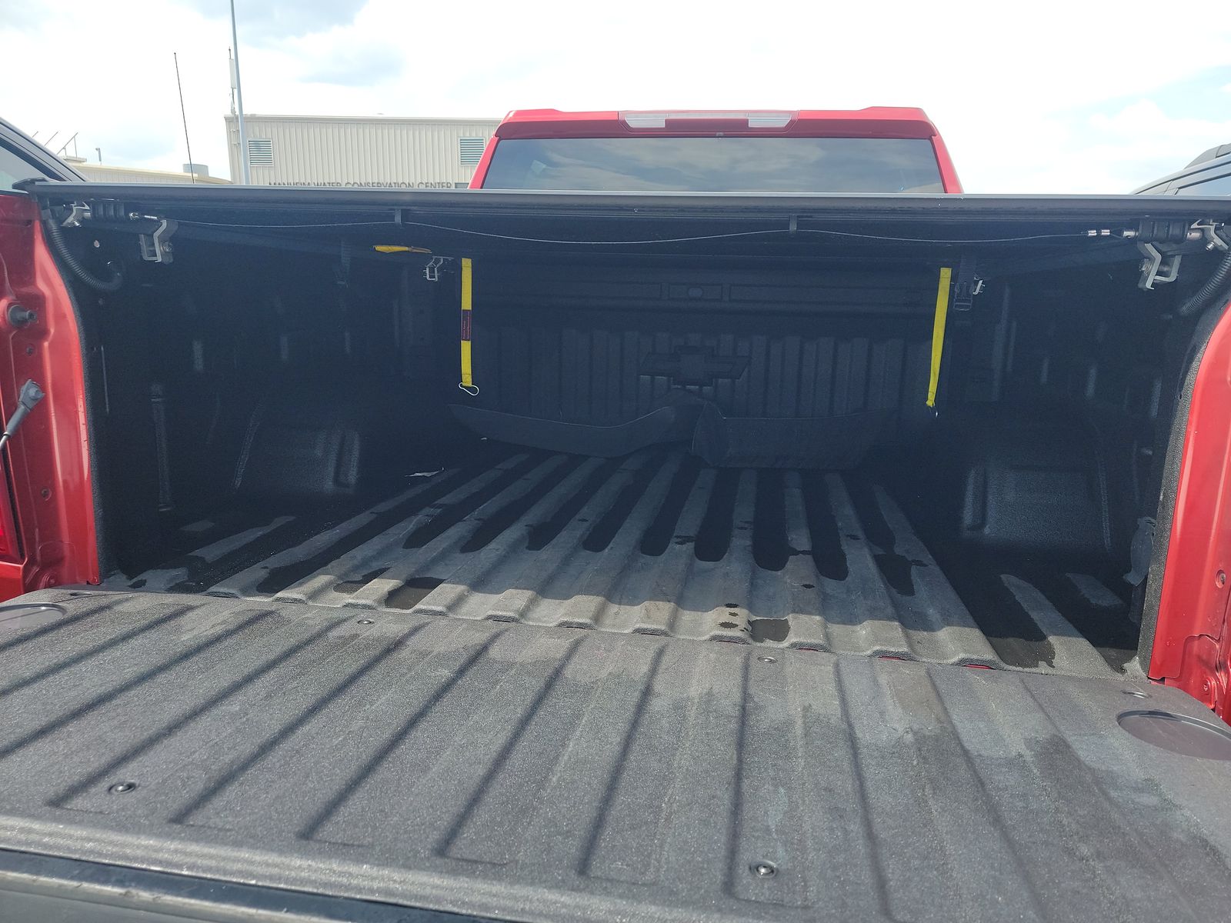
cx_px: 616
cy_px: 462
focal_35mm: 24
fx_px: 853
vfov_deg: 56.8
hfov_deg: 71.6
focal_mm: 6.7
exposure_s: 1/338
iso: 50
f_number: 1.8
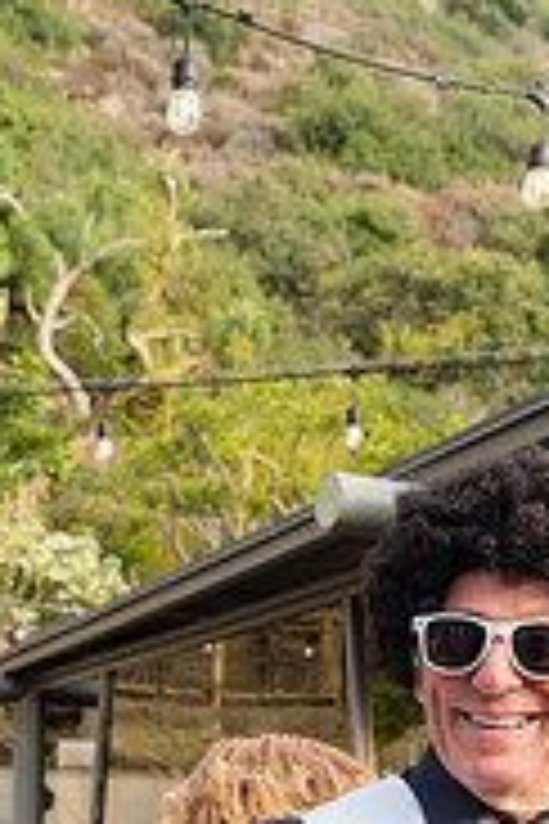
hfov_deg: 19.6
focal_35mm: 69
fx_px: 1578
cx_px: 423
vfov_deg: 27.5
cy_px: 829
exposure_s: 1/200
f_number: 5
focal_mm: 28
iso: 320
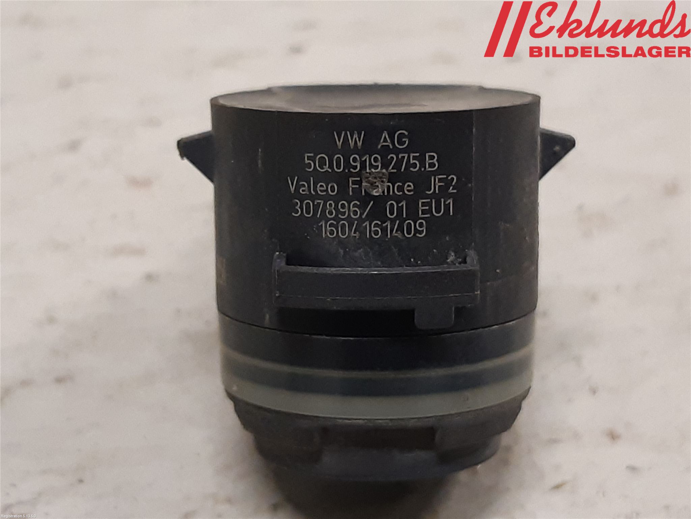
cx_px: 346
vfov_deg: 53.1
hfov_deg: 67.3
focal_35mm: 26
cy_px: 260
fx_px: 519
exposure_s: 1/50
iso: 200
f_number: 1.7
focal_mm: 3.93
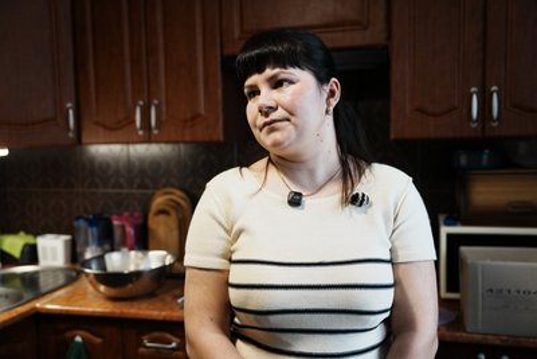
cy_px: 180
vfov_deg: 36.9
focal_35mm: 36
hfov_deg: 53.1
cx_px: 268
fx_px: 537
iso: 1000
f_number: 2.8
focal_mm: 36
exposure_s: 1/320
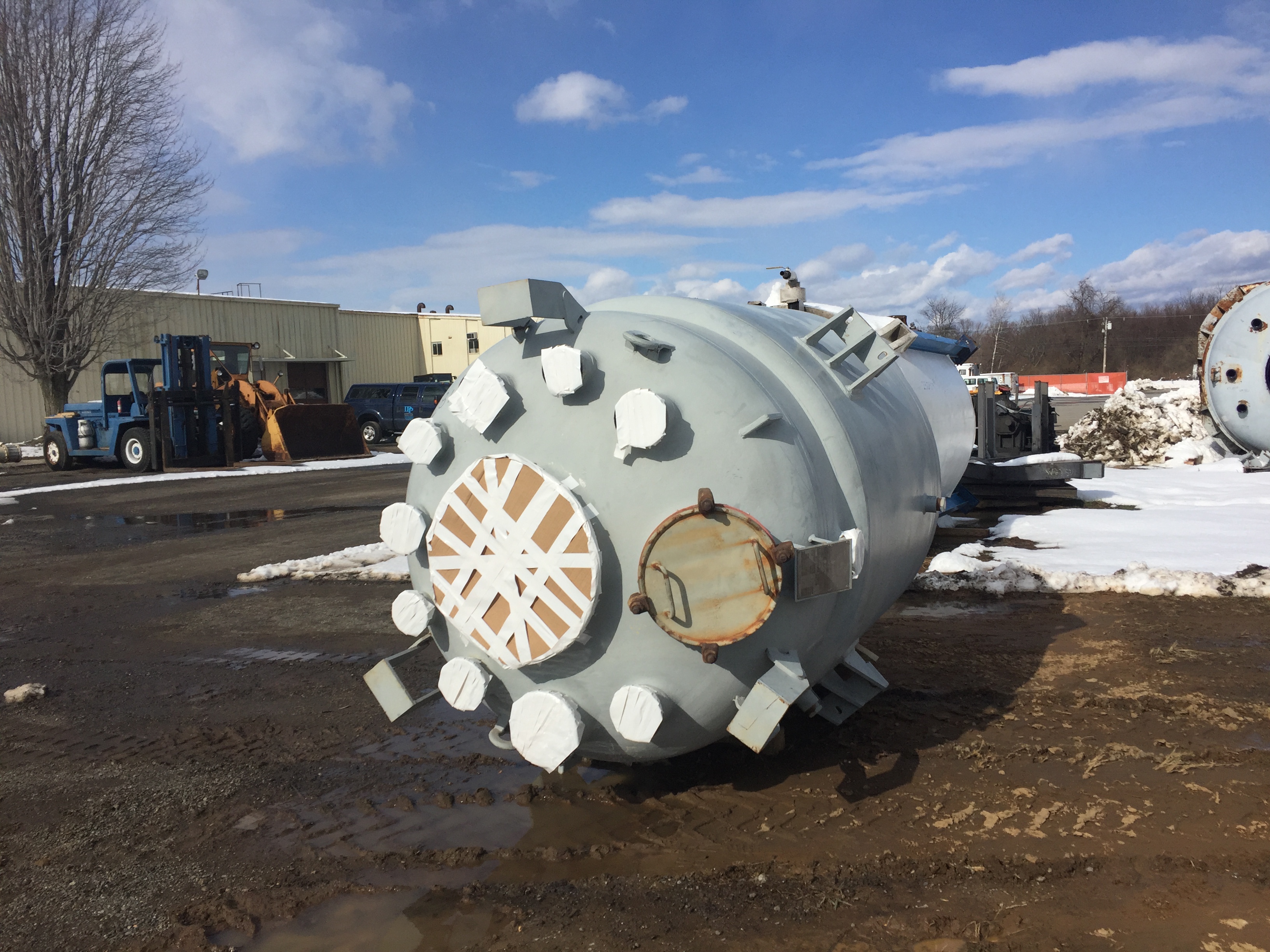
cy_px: 476
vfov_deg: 48.2
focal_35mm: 29
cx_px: 635
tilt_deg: -3.3
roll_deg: +2.6
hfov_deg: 61.7
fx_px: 1064
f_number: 2.2
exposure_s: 1/4405
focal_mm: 4.15
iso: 32
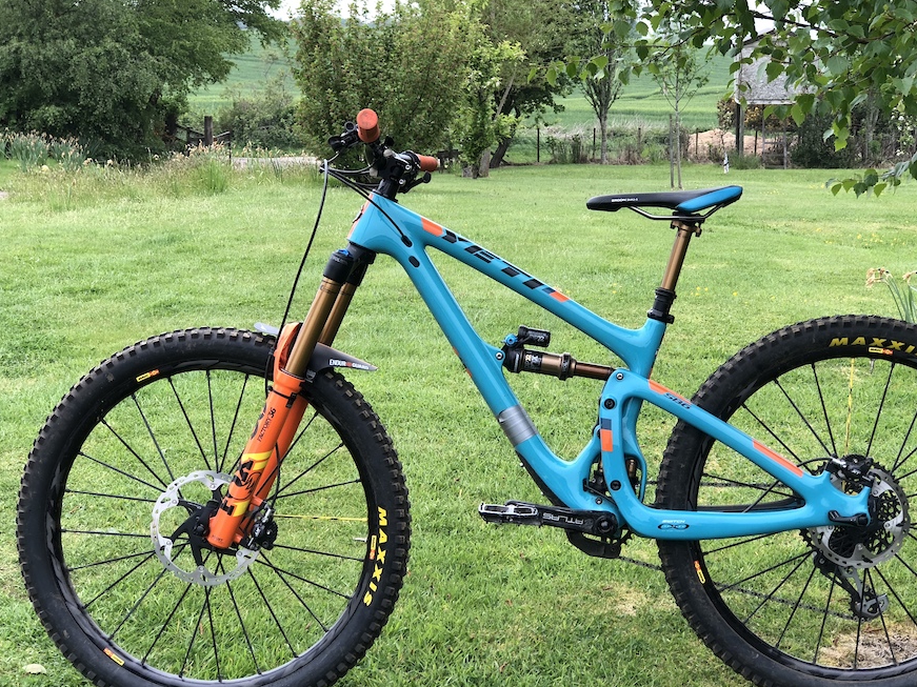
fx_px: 1775
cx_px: 535
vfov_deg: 21.9
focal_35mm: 67
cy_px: 363
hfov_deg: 28.9
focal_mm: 6.6
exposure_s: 1/120
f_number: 2.8
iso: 25
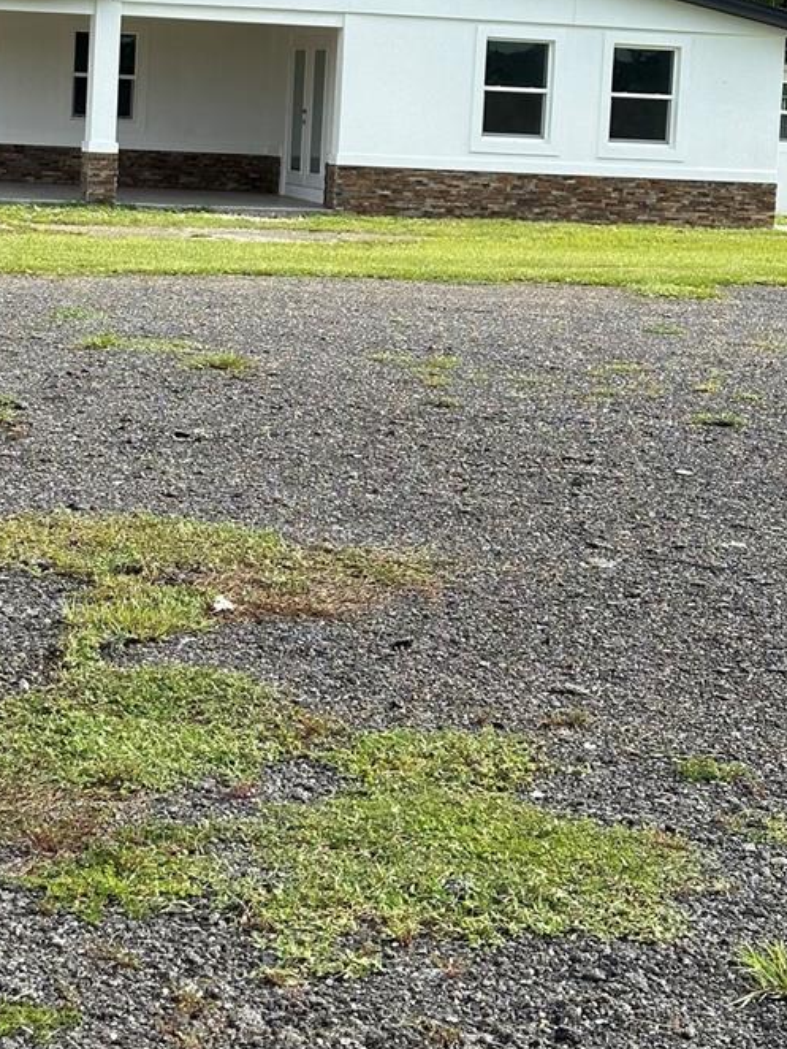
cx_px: 314
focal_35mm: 87
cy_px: 331
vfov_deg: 22.4
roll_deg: -3.3
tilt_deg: -5.1
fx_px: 2636
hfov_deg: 17.0
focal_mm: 6.86
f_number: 1.78
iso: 64
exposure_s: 1/2252
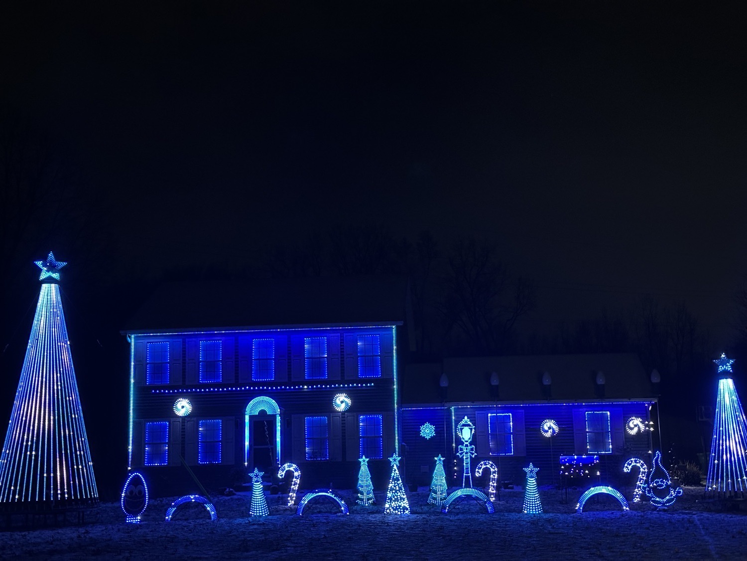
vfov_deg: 30.3
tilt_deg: +8.4
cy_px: 280
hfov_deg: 39.7
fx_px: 1036
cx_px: 374
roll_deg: +1.3
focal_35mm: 48
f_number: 1.78
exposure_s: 1/20
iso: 640
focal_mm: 6.86
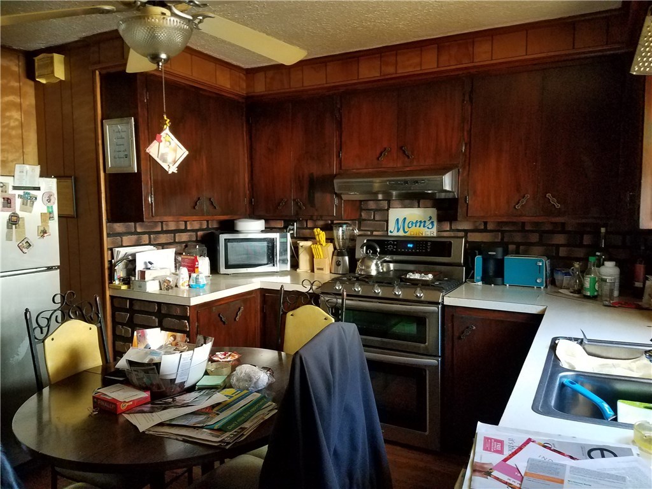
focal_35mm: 26
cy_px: 244
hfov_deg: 67.3
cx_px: 326
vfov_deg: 53.1
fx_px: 490
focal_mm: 4.2
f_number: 1.7
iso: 200
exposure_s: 1/11
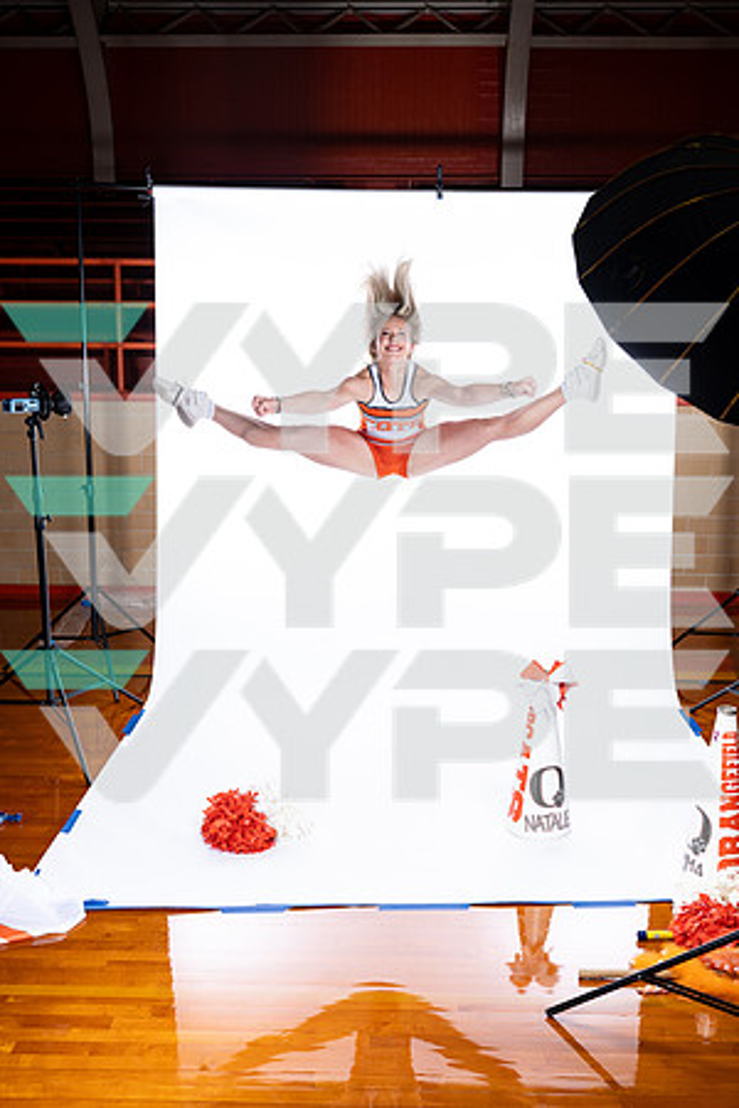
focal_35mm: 37
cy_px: 554
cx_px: 370
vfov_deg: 51.9
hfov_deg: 35.9
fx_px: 1139
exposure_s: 1/250
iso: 400
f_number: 5.6
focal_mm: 37
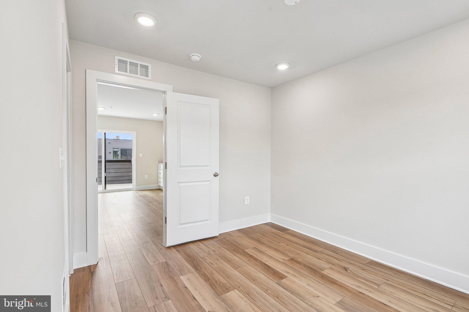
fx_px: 208
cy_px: 156
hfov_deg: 96.7
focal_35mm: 16
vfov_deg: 73.7
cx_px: 234
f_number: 8
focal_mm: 16
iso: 400
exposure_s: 1/50
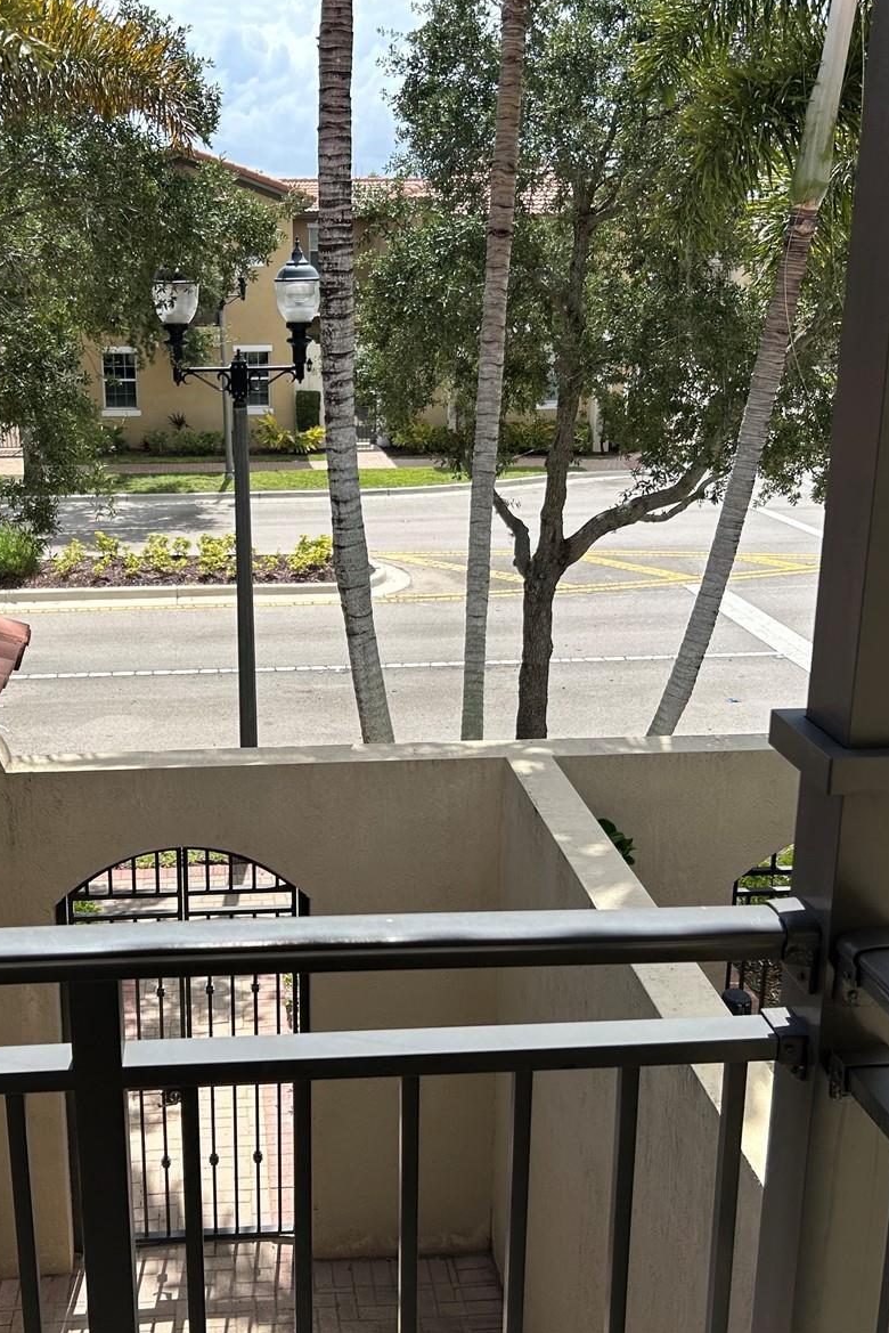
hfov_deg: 35.7
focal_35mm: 37
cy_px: 652
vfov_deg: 51.9
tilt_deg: -12.7
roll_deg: -0.3
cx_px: 313
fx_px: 1370
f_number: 1.5
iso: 50
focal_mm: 5.7
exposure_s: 1/3257
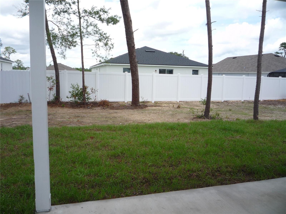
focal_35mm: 30
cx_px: 143
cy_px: 107
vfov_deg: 46.8
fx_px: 248
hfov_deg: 60.0
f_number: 4.5
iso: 100
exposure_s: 1/400
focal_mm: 5.2
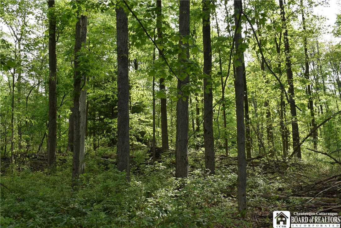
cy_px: 114
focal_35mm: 36
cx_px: 170
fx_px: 341
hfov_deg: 53.1
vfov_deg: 36.9
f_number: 7.1
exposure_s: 1/200
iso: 400
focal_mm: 24
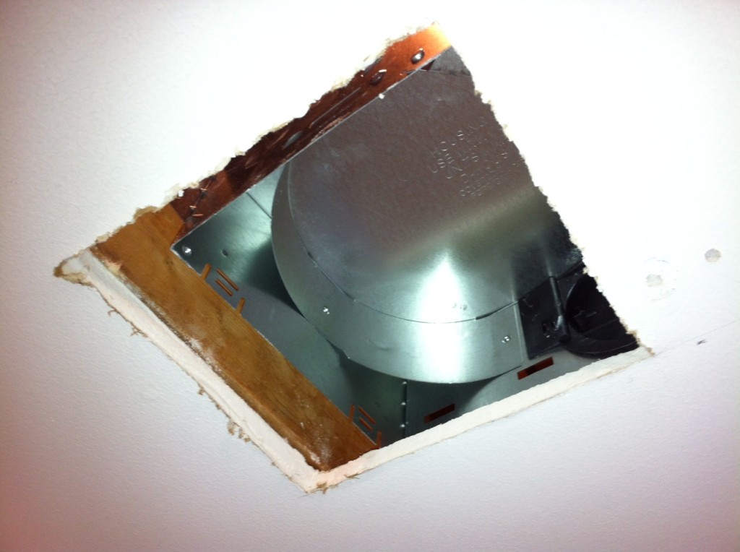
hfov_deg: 52.7
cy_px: 276
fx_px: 747
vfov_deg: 40.6
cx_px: 370
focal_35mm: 35
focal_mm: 3.85
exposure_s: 1/29
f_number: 2.8
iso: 80
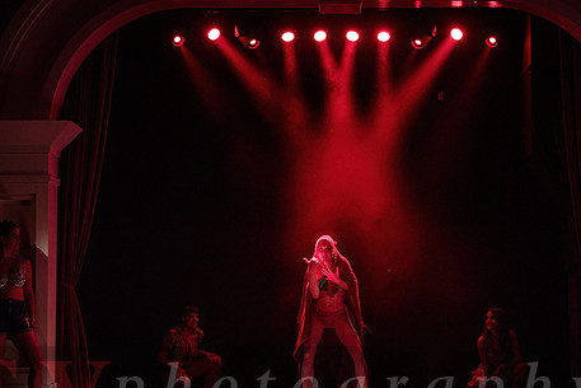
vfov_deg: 12.0
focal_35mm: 114
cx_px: 363
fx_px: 1840
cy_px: 228
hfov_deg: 17.9
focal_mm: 82
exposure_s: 1/160
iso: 1600
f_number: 2.8
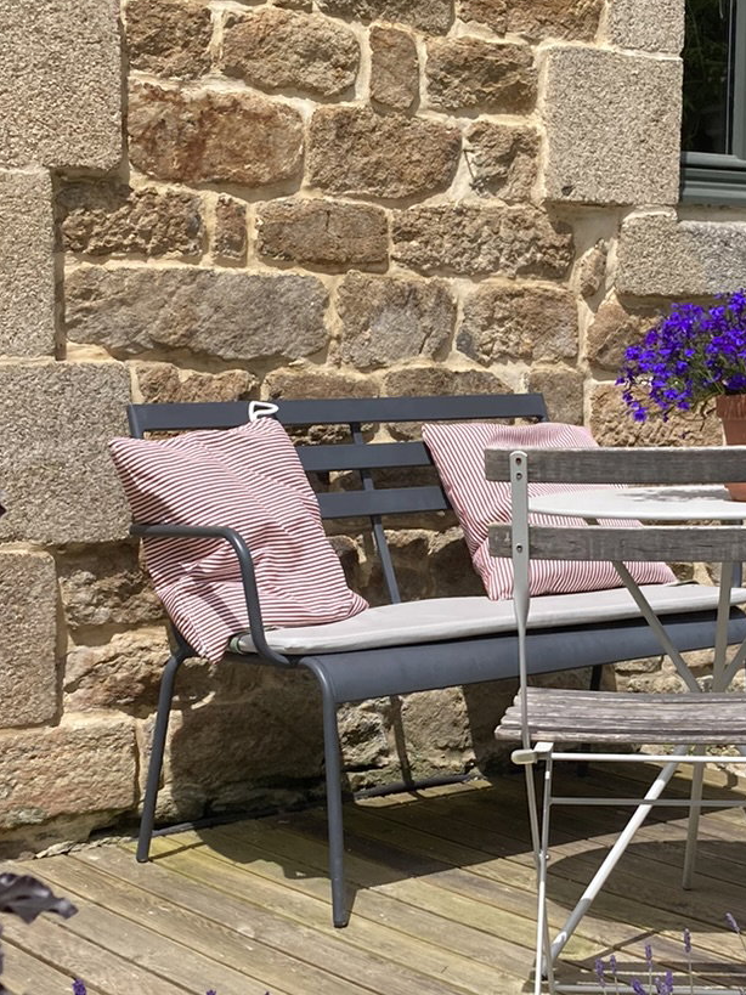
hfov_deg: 21.0
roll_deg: -1.9
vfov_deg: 27.8
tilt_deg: -6.0
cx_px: 459
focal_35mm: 70
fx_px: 2012
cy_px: 567
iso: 20
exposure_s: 1/2525
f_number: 1.8
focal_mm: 3.99
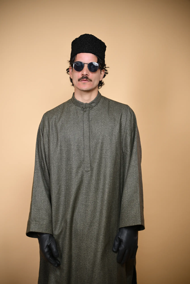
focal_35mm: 68
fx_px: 538
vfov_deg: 29.7
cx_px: 95
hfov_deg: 20.0
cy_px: 142
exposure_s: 1/160
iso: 100
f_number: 2.8
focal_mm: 68
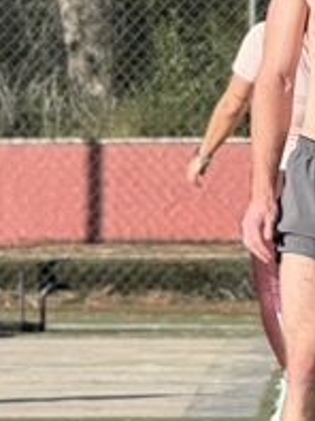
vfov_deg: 3.2
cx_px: 45
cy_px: -9
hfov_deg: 2.4
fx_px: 7563
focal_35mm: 622
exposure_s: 1/1018
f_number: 2.8
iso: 50
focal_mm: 15.66
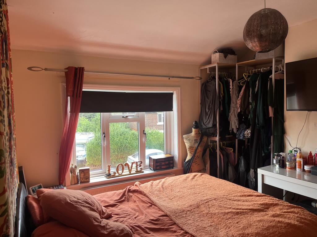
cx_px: 158
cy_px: 118
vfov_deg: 53.1
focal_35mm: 26
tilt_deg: -3.6
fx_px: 238
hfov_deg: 67.3
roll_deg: +2.1
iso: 125
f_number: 1.6
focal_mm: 5.1
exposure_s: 1/121
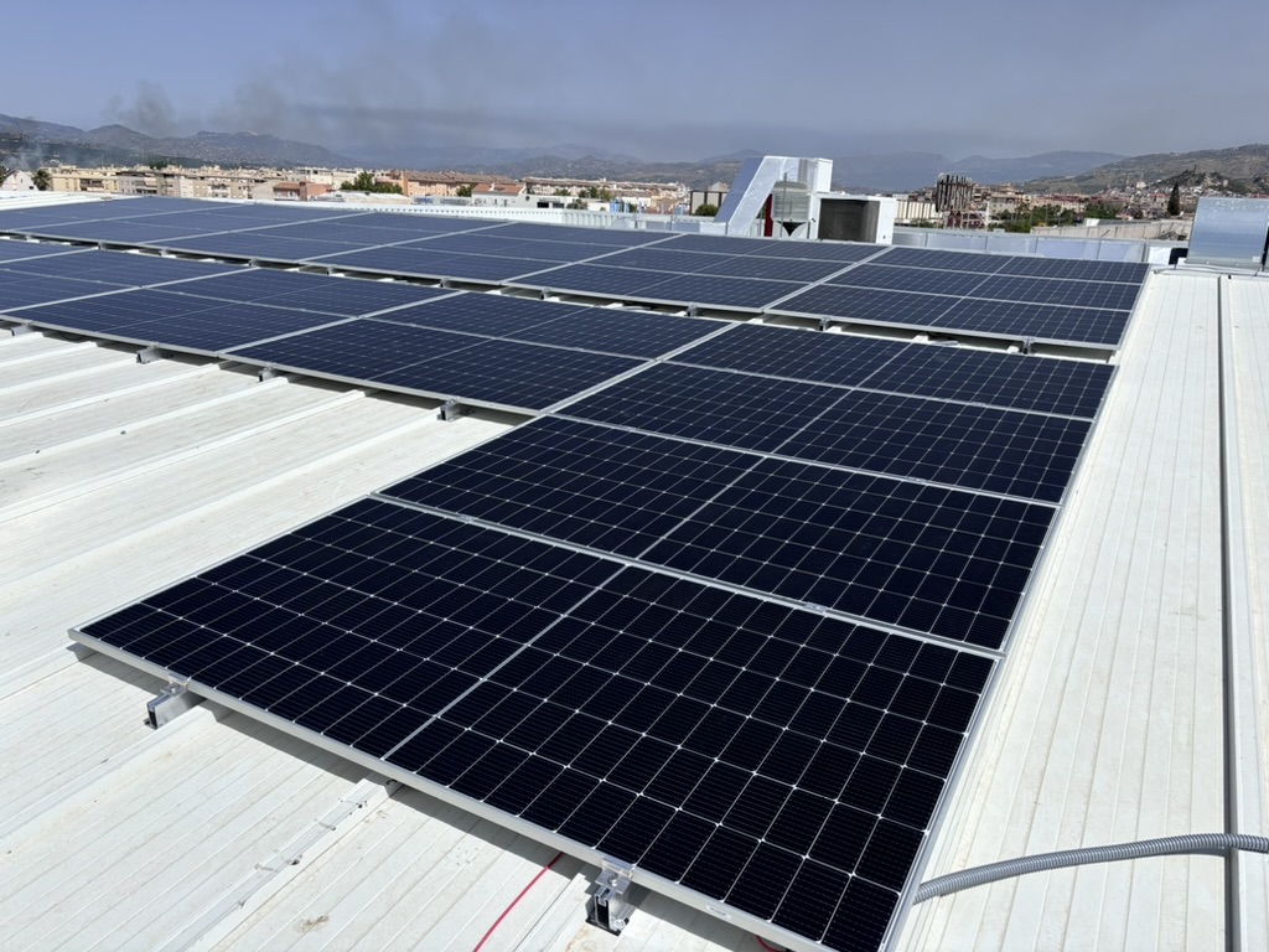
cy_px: 476
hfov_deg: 67.3
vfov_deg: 53.1
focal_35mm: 26
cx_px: 634
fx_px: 953
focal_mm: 5.96
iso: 50
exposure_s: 1/5952
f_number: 1.6
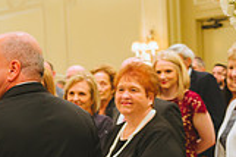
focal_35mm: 137
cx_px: -51
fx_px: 897
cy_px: 200
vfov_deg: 9.8
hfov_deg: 14.5
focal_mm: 38
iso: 2500
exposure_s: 1/125
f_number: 2.8
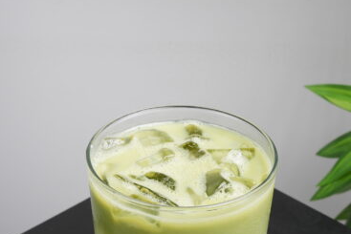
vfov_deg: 12.8
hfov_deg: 19.3
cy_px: 238
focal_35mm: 106
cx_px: 183
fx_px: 1034
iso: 125
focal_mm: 38
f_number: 13
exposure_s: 1/160
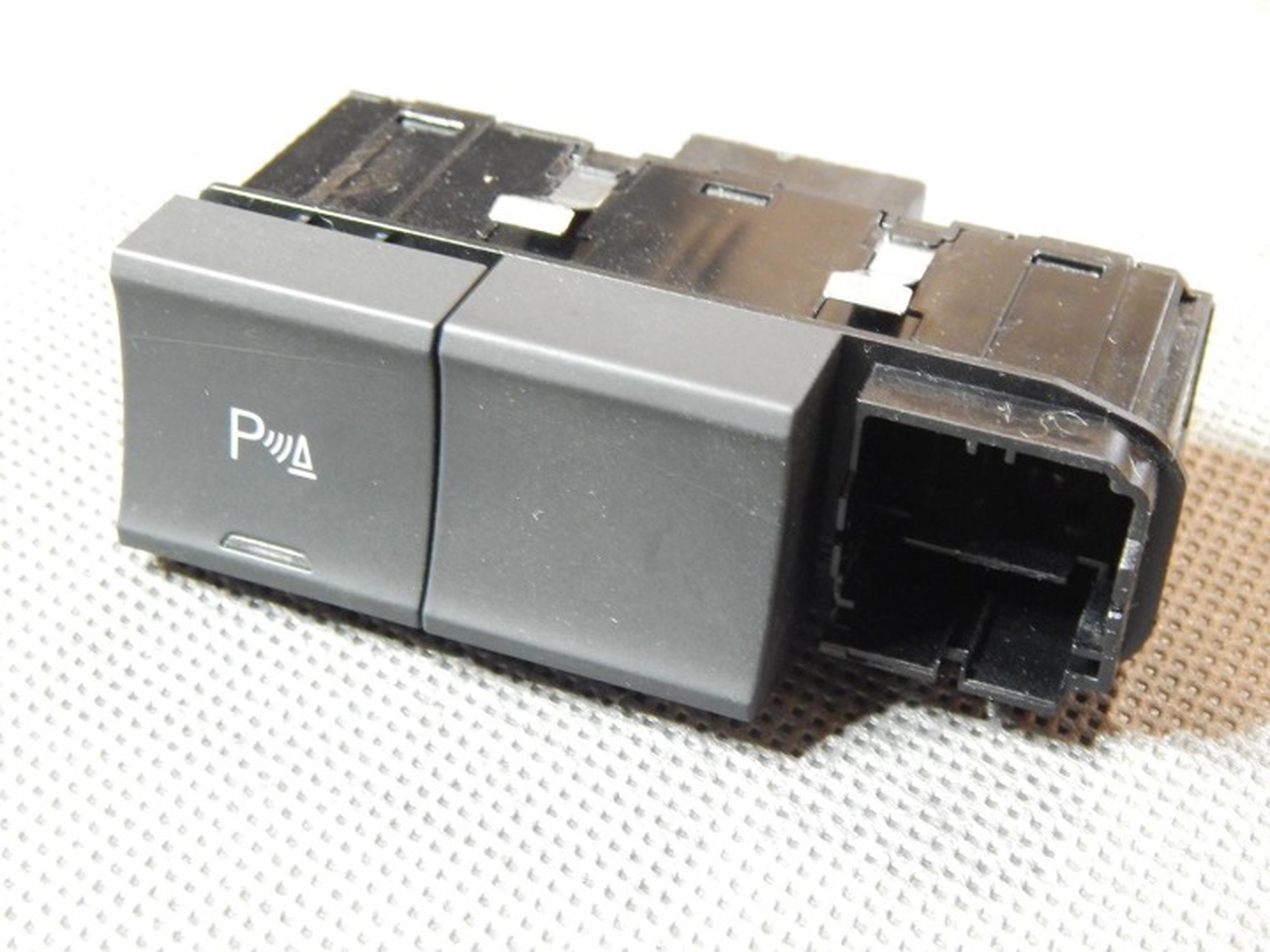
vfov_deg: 24.0
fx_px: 2238
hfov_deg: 31.7
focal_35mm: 61
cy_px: 476
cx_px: 635
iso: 800
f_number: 4
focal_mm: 10.9
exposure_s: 1/8
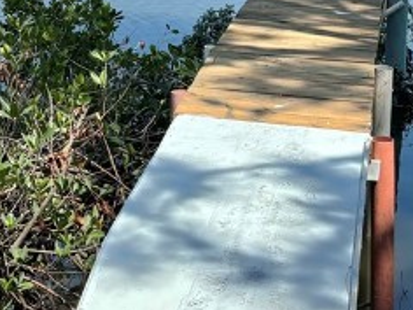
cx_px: -32
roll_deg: -1.0
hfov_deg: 16.9
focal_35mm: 113
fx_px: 1348
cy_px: -128
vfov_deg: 12.6
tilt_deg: -7.1
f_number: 1.6
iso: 50
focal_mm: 5.96
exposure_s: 1/2857
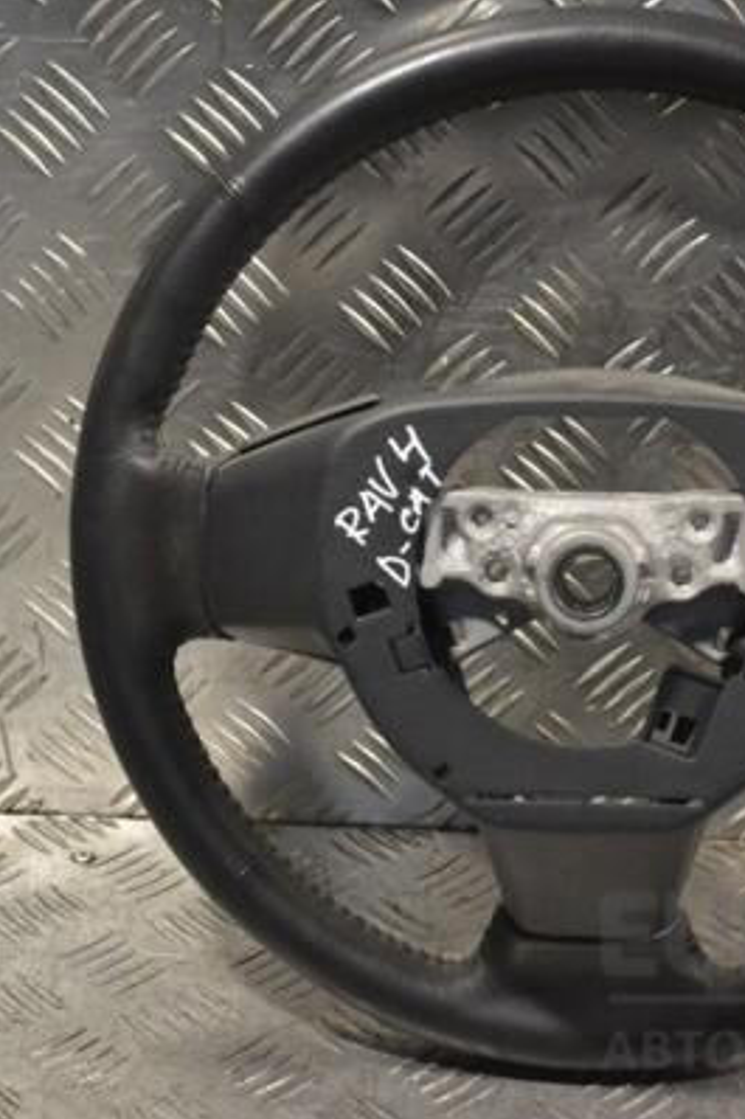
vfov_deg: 23.7
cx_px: 548
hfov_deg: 15.8
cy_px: 560
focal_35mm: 86
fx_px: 2672
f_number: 9
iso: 3200
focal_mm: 38
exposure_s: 1/320
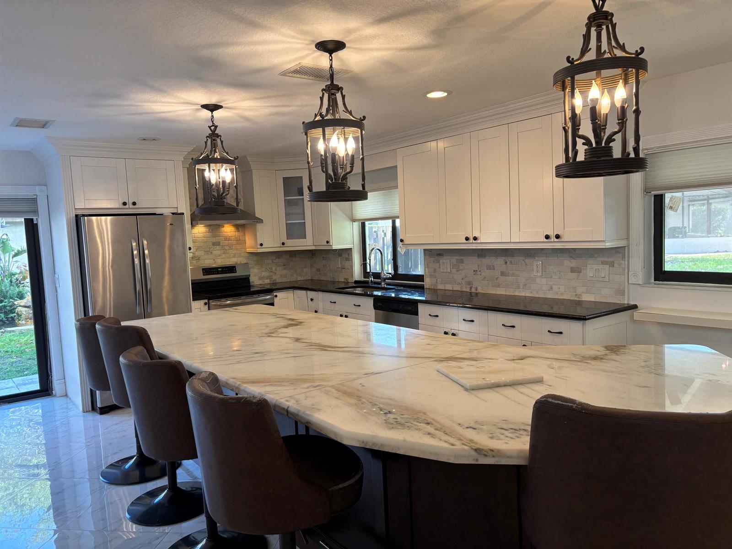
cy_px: 274
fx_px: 550
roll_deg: +3.0
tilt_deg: -7.0
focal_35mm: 26
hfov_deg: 67.3
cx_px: 366
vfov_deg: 53.1
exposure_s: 1/60
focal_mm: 5.96
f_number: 1.6
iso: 100
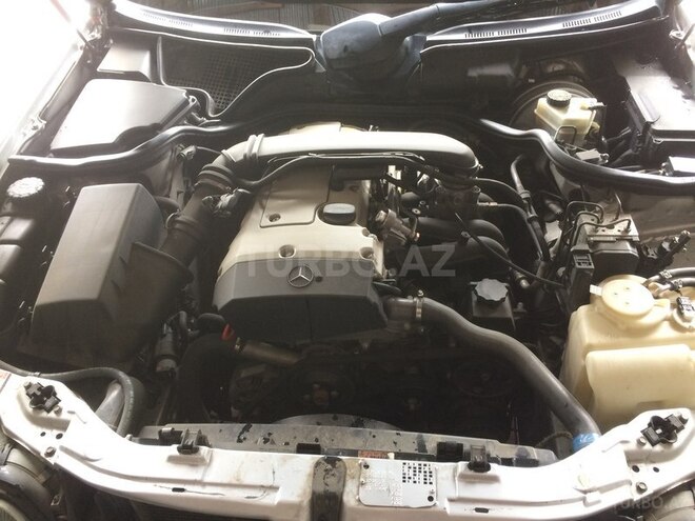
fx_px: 582
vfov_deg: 48.2
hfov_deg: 61.7
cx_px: 348
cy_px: 260
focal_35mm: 29
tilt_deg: -47.6
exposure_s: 1/33
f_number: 2.2
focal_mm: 4.15
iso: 100
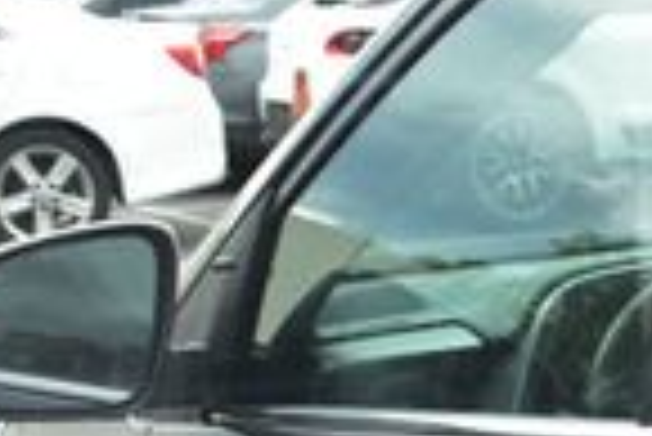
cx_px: 1016
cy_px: 643
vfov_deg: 10.1
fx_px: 2393
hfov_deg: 14.4
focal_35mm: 132
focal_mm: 20
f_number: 6.3
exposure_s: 1/15
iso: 400
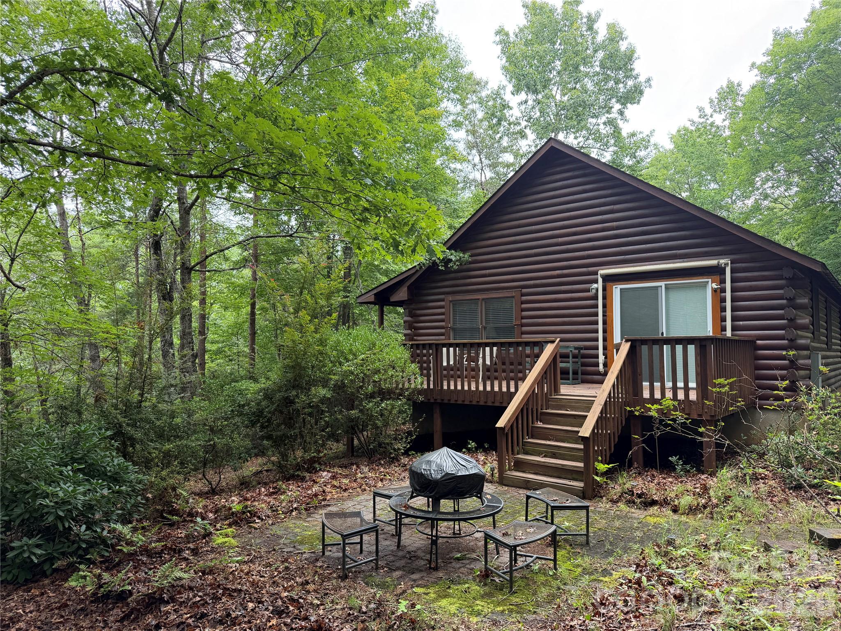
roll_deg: +0.1
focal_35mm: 24
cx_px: 420
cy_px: 316
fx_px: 583
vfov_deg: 56.8
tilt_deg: +2.8
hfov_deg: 71.6
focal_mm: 6.76
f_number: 1.78
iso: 80
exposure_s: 1/220
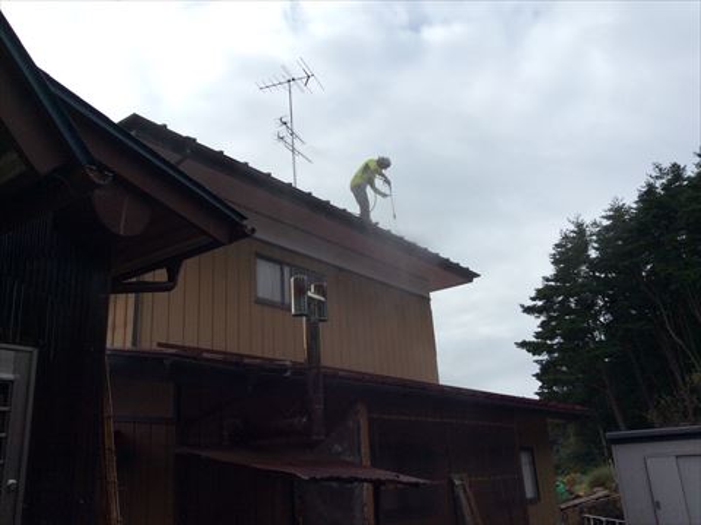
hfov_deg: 56.9
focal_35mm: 32
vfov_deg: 44.1
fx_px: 647
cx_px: 350
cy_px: 262
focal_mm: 3.3
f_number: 2.4
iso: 32
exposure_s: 1/2604
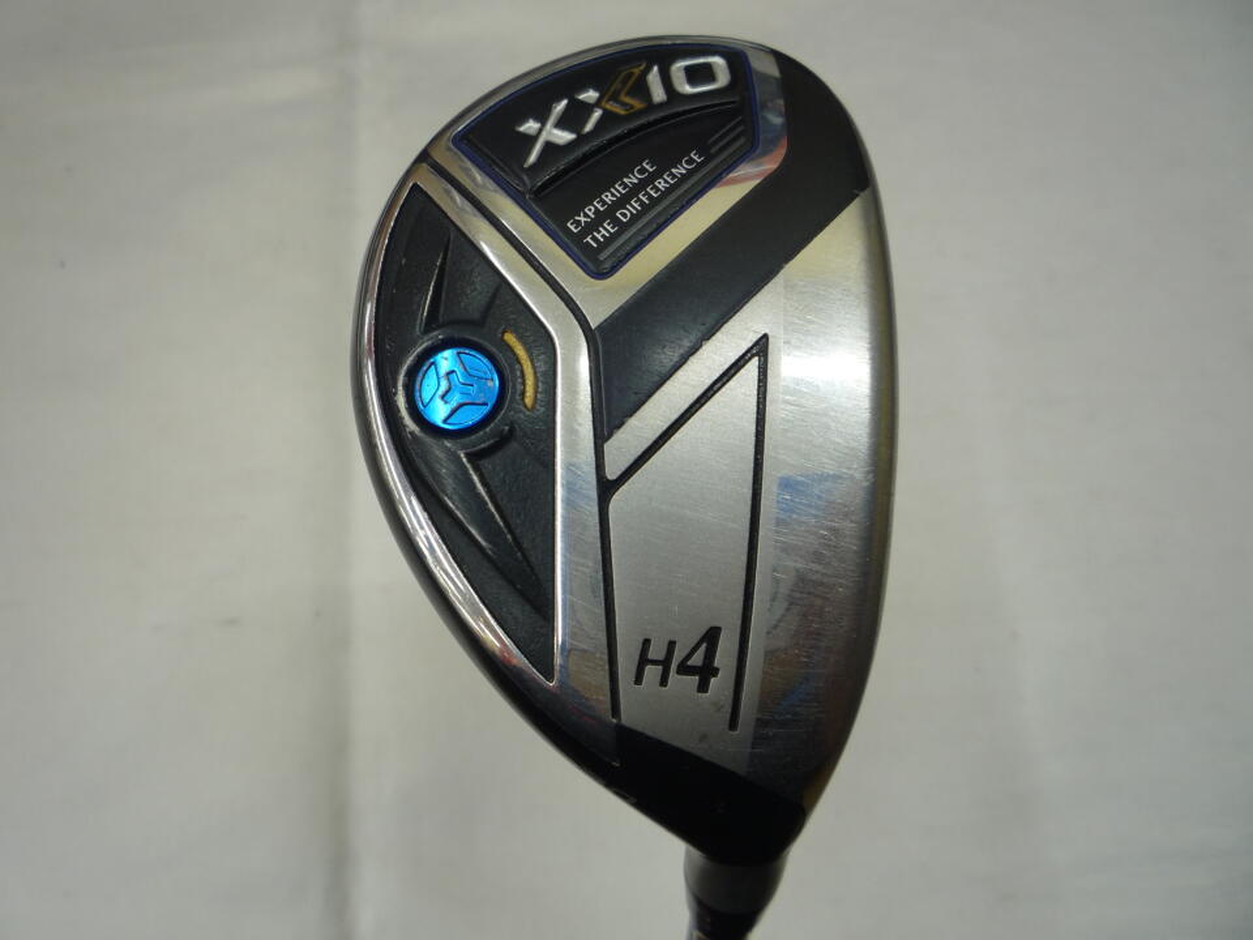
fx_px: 1086
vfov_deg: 46.8
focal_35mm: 30
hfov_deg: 60.0
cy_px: 470
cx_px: 626
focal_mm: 5.2
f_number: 3.3
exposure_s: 1/40
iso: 100
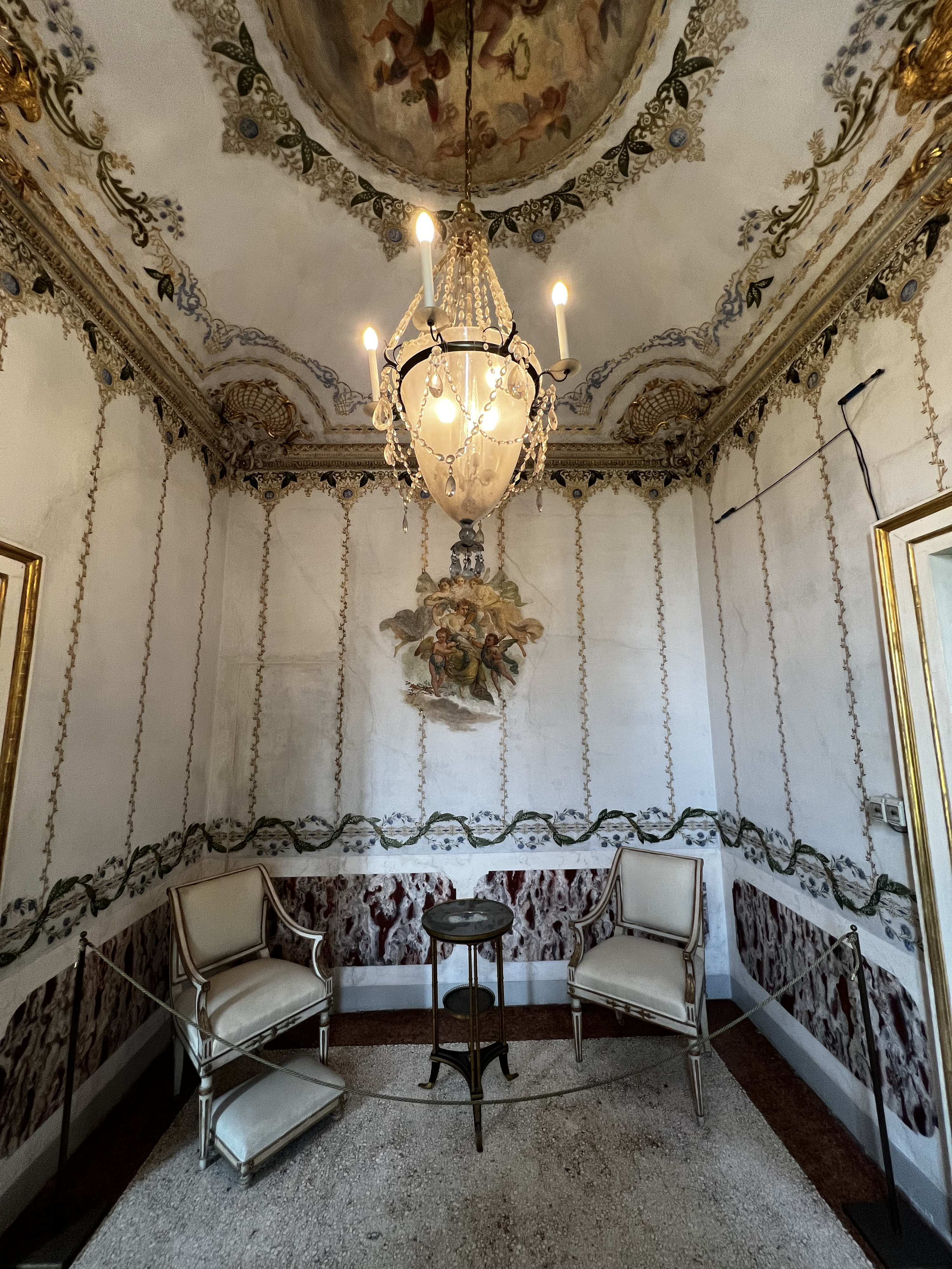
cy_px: 634
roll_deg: -0.4
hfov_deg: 89.9
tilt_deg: +8.6
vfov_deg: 106.2
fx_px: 477
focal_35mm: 13
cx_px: 476
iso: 160
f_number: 1.8
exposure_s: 1/50
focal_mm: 1.57
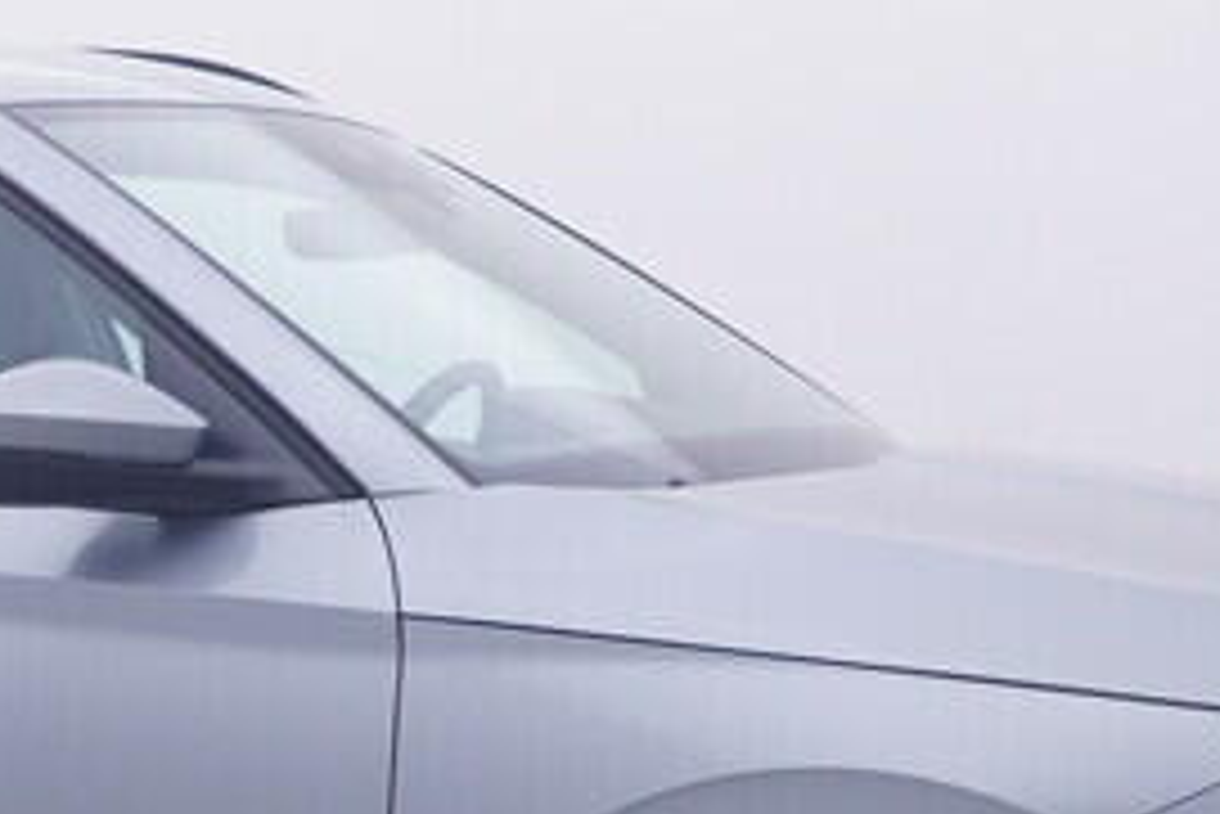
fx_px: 4057
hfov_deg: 16.7
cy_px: 540
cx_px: -23
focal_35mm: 120
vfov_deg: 11.5
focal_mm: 15
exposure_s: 1/80
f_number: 5
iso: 200
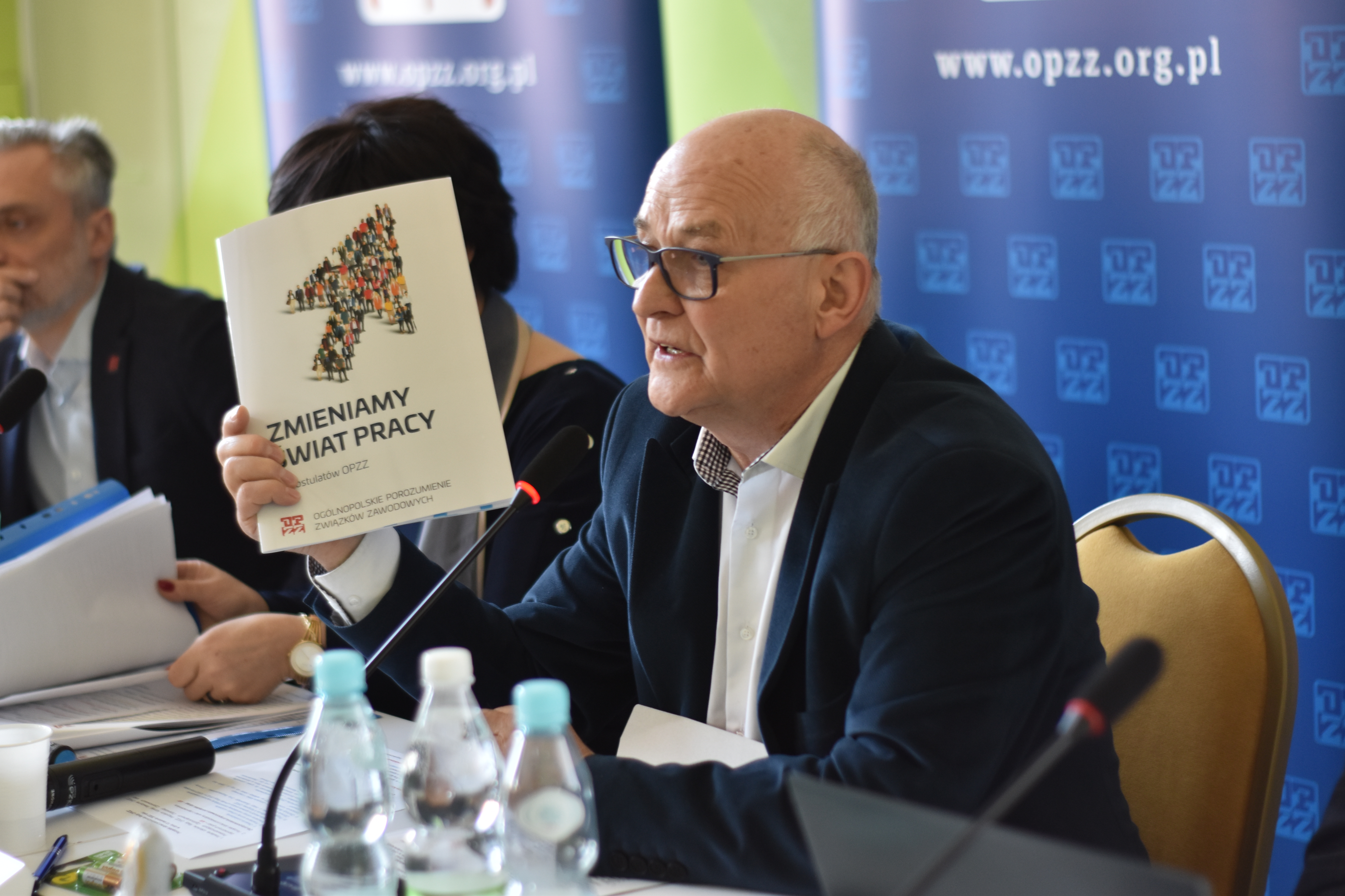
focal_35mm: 75
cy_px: 448
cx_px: 672
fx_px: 2802
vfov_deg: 18.2
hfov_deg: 27.0
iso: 400
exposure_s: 1/125
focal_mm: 50
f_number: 2.2
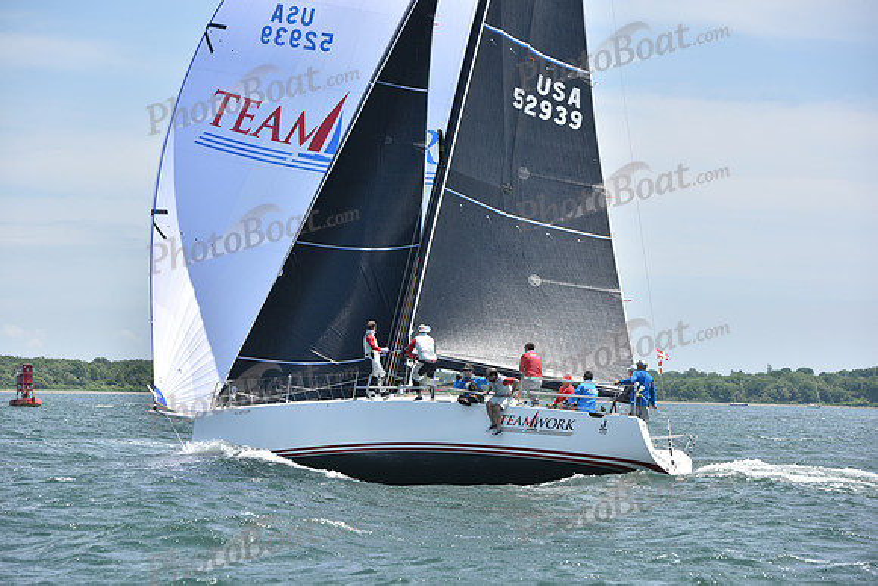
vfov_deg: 11.0
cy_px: 293
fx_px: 3049
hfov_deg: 16.4
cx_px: 439
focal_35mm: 125
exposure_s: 1/1250
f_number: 6.3
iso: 250
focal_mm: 125
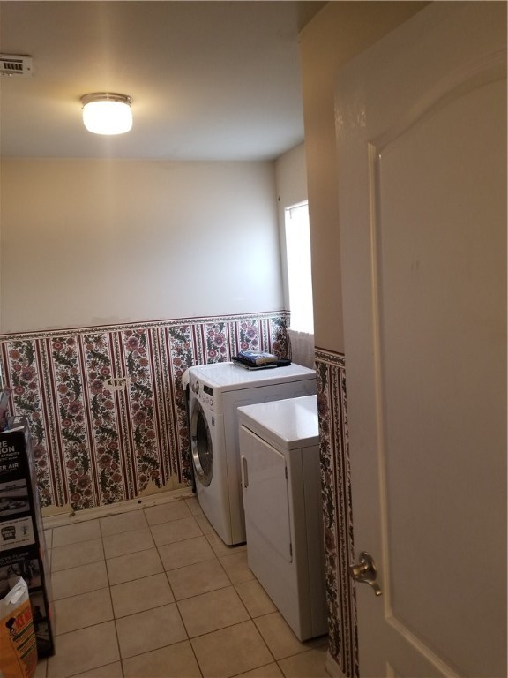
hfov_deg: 53.1
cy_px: 339
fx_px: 509
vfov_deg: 67.3
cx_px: 254
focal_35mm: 26
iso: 200
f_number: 1.7
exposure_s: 1/30
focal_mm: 4.25
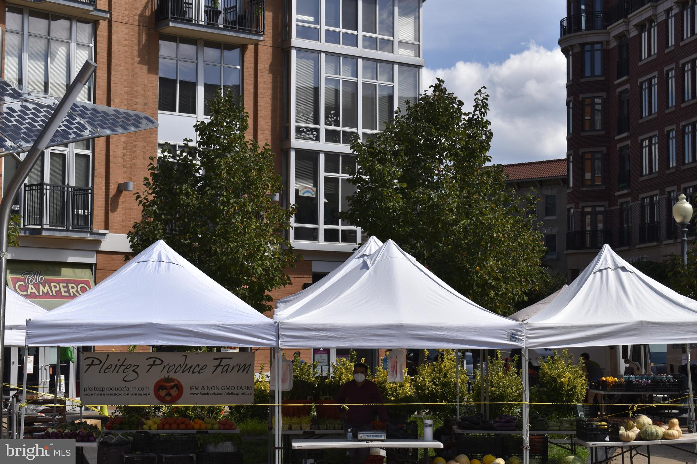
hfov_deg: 28.1
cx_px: 348
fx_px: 1394
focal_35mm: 72
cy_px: 232
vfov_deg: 18.9
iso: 100
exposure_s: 1/320
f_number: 9
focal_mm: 48
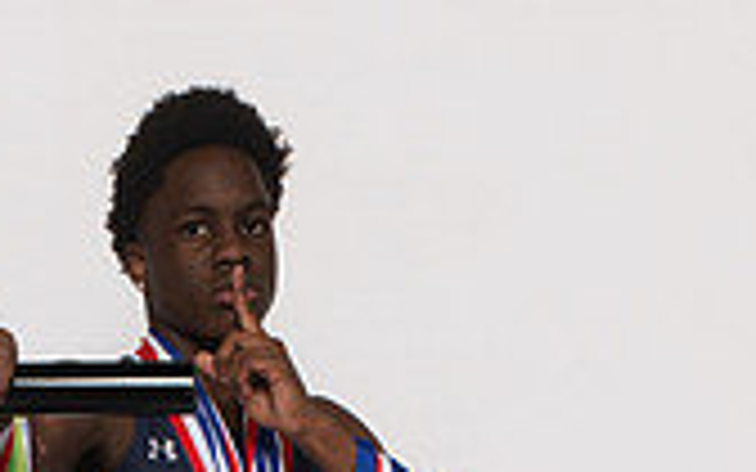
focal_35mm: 93
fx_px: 1916
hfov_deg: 22.0
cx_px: 144
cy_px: 975
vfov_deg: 12.3
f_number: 8
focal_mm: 34
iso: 640
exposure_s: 1/320
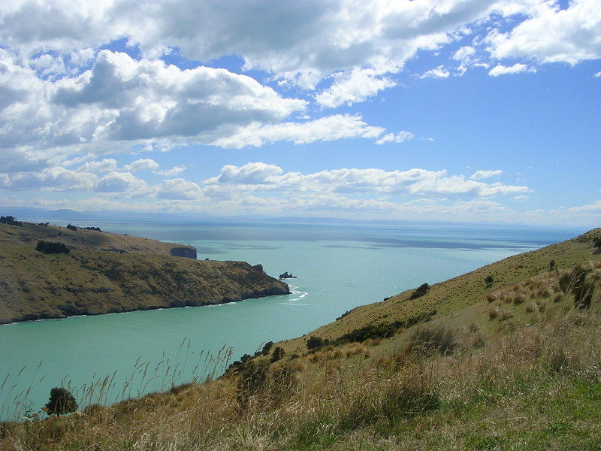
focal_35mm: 38
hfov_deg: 49.0
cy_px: 226
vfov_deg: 37.7
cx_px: 300
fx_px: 660
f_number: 5.6
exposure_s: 1/631
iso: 50
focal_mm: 5.8
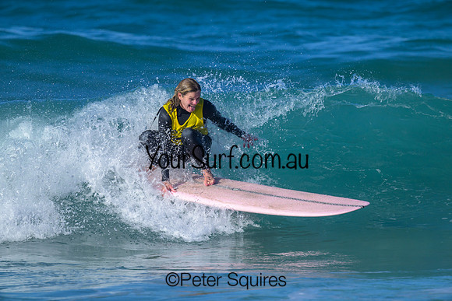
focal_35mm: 1120
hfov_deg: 1.8
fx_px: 14065
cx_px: 226
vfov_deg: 1.2
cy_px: 150
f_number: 9
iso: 560
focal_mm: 1120
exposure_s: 1/2000
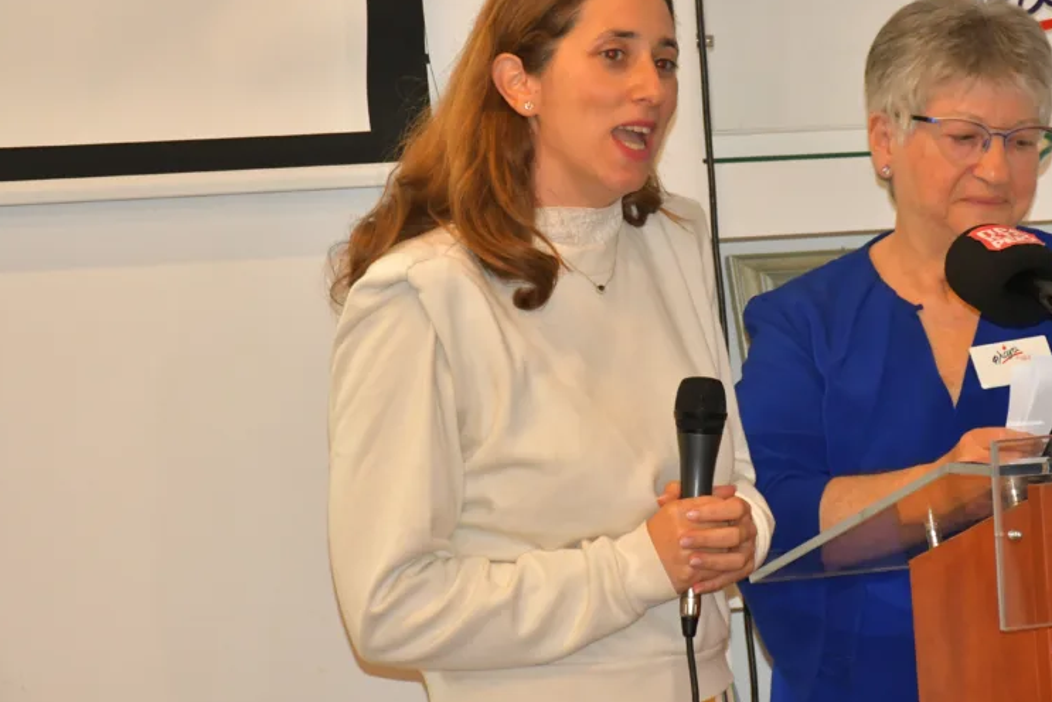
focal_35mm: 175
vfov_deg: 7.9
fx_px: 5116
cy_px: 250
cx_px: 688
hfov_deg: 11.7
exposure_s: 1/60
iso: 2500
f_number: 6.3
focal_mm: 85
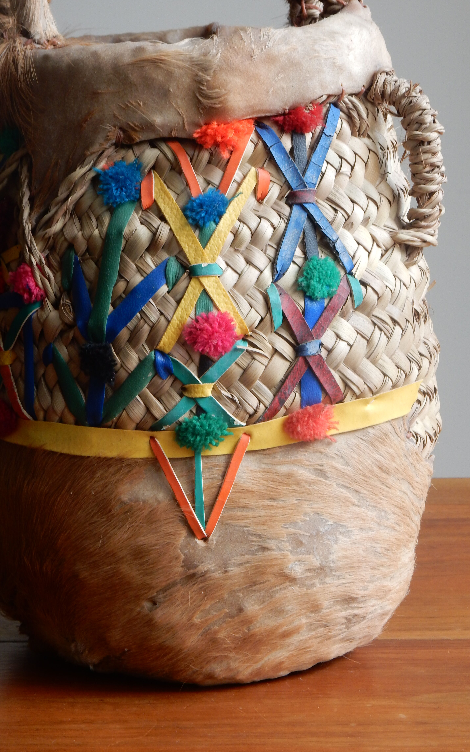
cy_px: 374
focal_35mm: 106
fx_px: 2173
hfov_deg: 12.3
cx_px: 284
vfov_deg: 19.6
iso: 125
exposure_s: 1/30
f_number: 5.3
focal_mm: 17.6
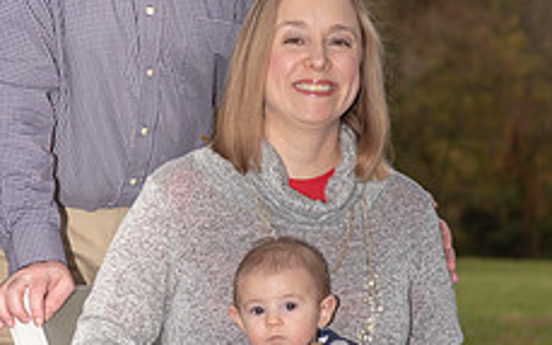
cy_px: 198
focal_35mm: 156
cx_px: 222
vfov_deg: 8.4
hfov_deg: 13.4
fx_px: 2346
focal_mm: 78
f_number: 5.6
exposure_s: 1/250
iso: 160
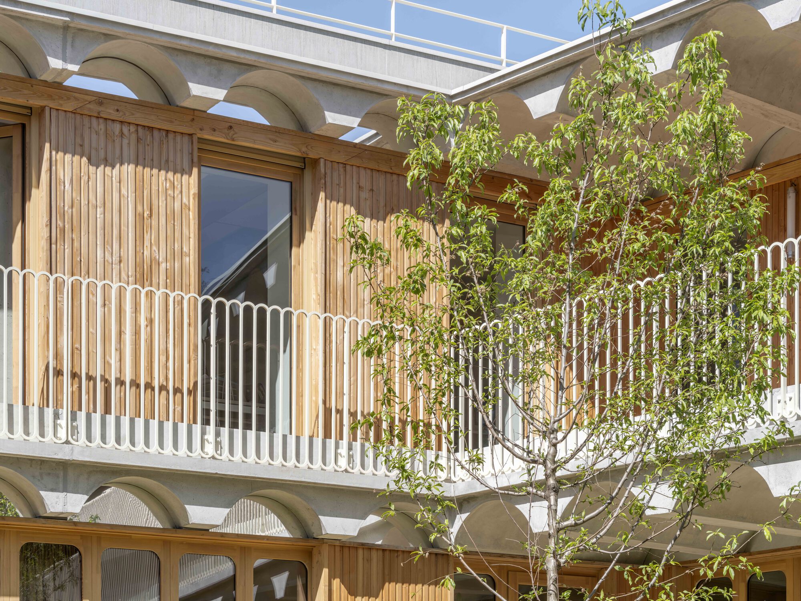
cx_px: 400
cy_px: 300
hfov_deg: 24.7
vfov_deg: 18.7
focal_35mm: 79
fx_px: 1828
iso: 400
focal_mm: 100
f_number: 13
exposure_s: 1/400
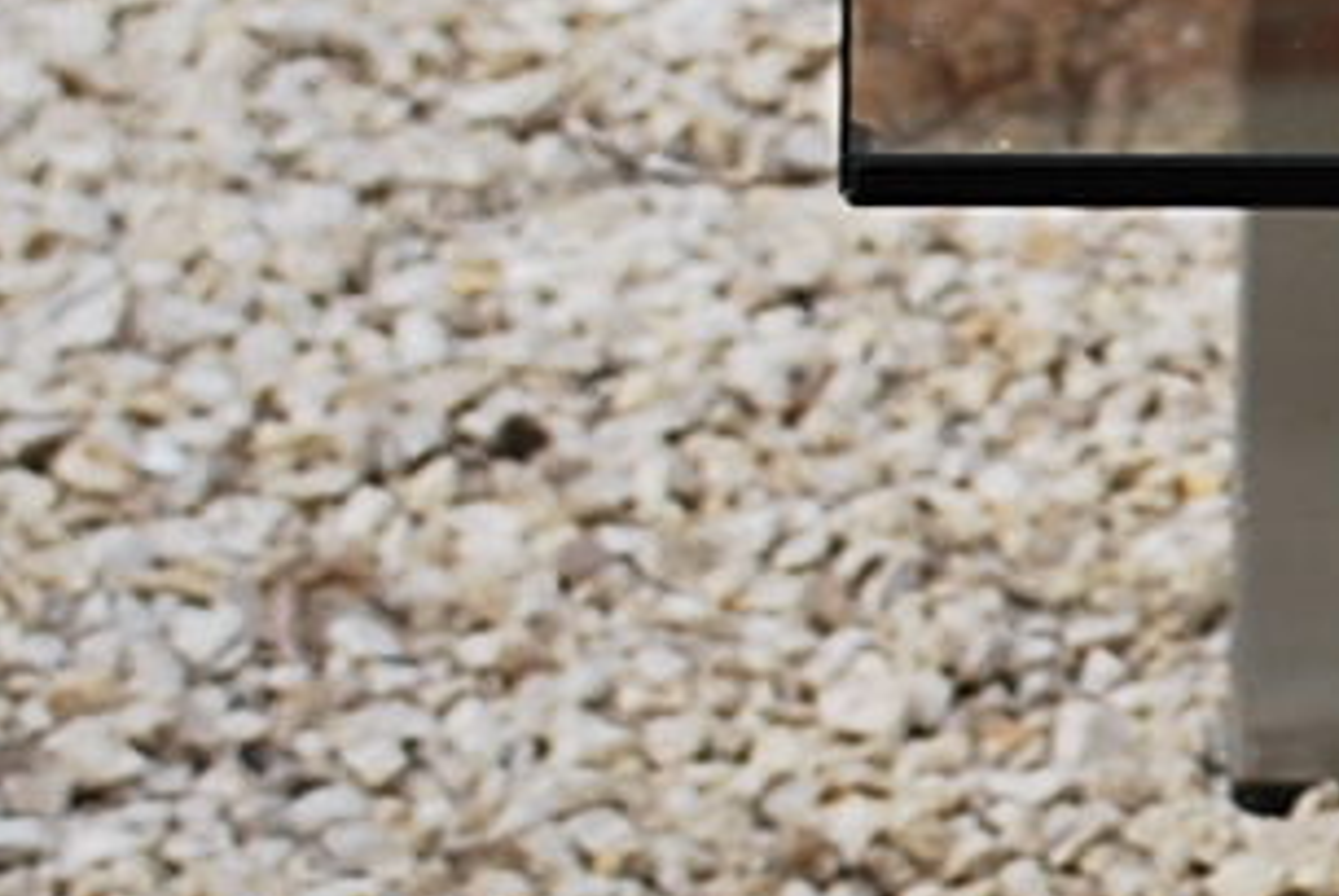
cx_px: 2840
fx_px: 12404
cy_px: 681
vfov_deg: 4.1
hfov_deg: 6.0
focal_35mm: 333
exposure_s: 1/125
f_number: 5.6
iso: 100
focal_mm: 35
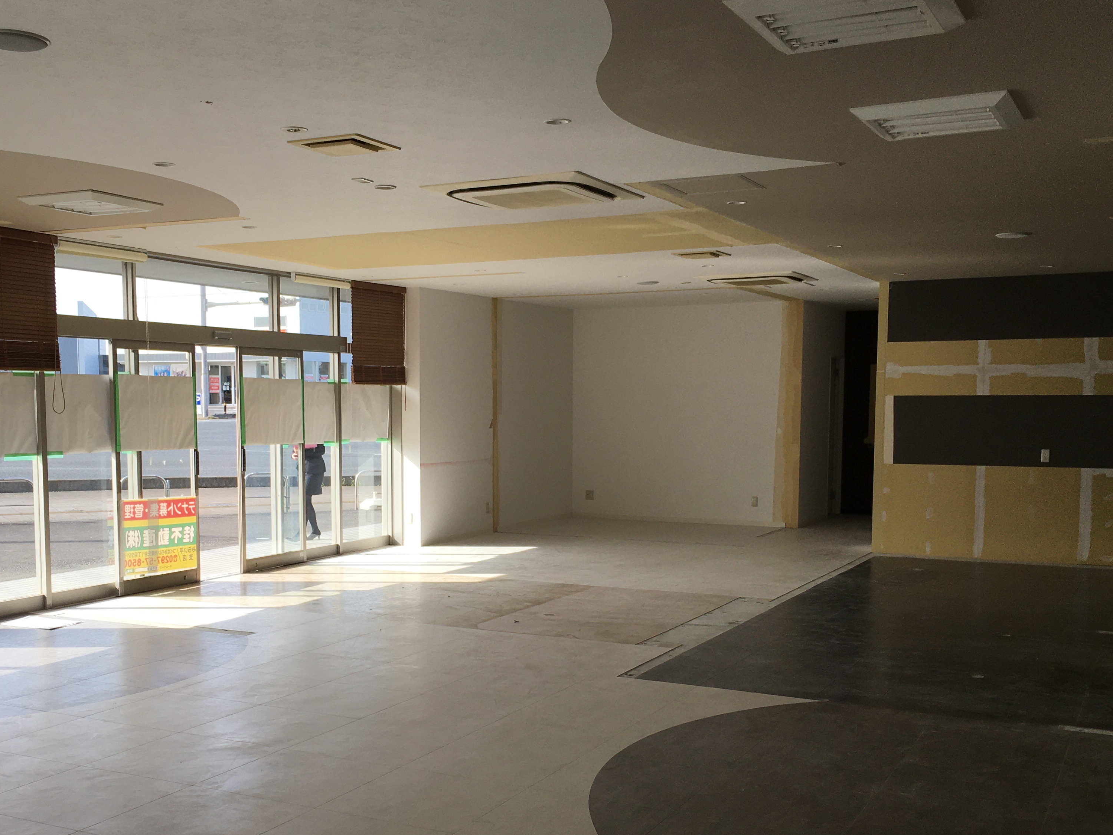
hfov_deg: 47.7
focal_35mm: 39
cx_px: 466
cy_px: 516
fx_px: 1254
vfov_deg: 36.6
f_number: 2.2
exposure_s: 1/405
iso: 25
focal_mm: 4.15
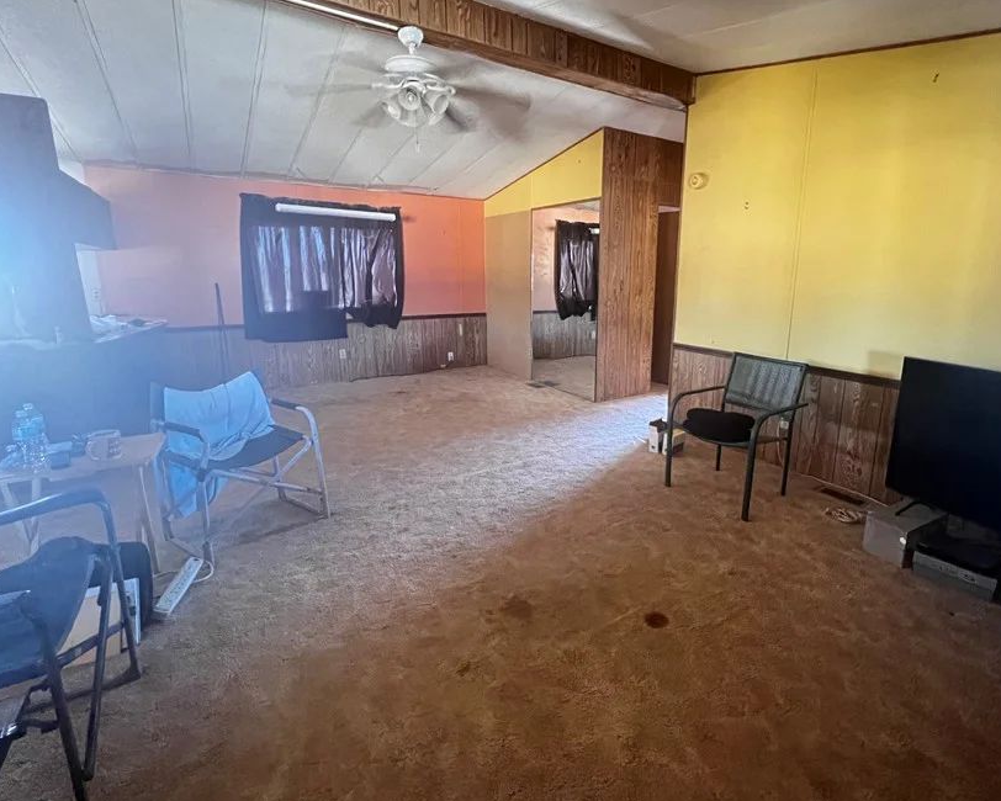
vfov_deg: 80.3
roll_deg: -1.2
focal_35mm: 16
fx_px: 474
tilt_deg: -12.7
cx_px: 565
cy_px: 373
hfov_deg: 92.6
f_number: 1.8
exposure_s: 1/41
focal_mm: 1.57
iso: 1000
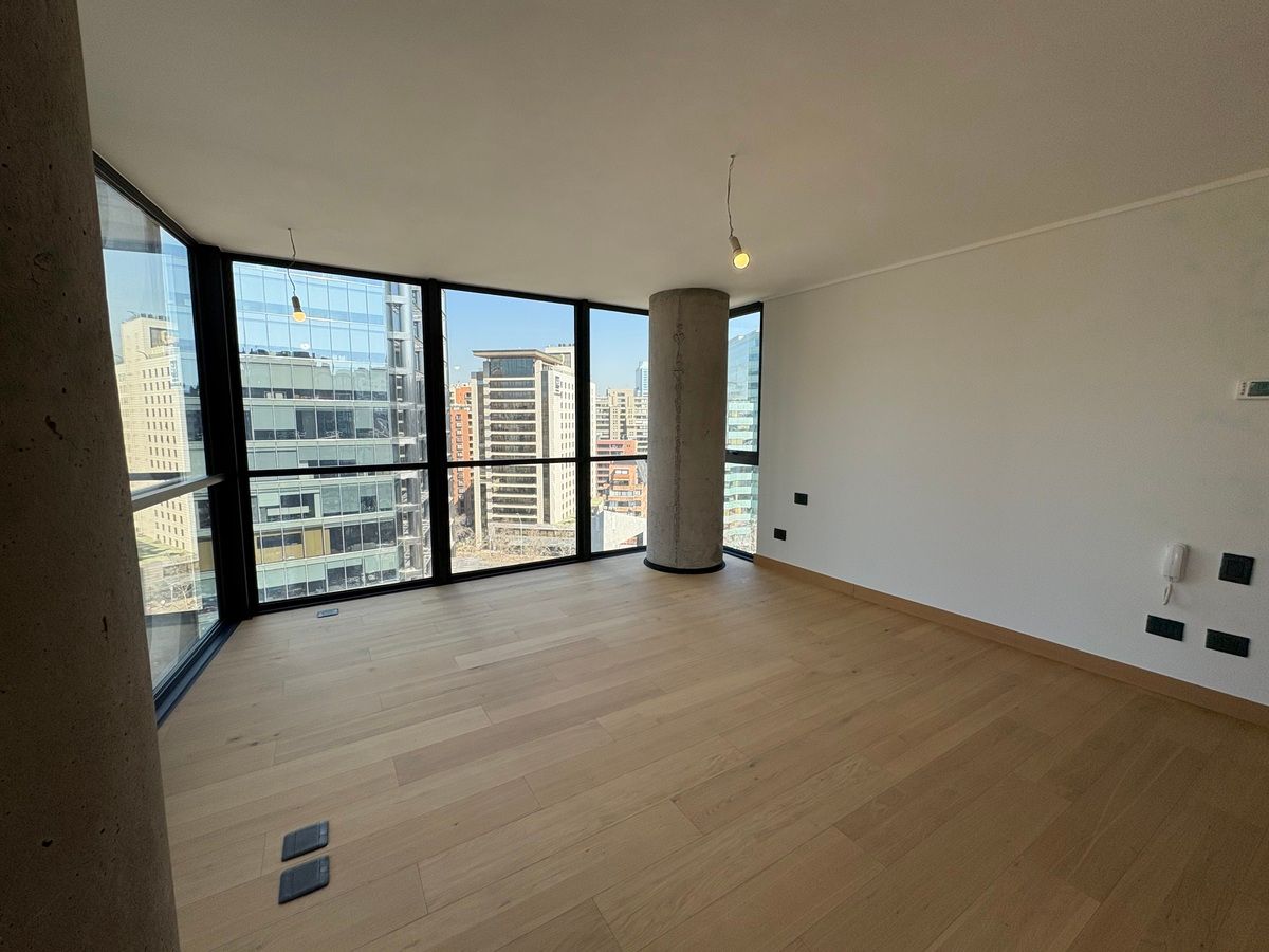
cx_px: 634
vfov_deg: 85.7
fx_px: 513
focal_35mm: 14
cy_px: 476
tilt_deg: -5.9
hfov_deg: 102.1
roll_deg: +0.2
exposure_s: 1/582
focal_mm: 2.22
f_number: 2.2
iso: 40
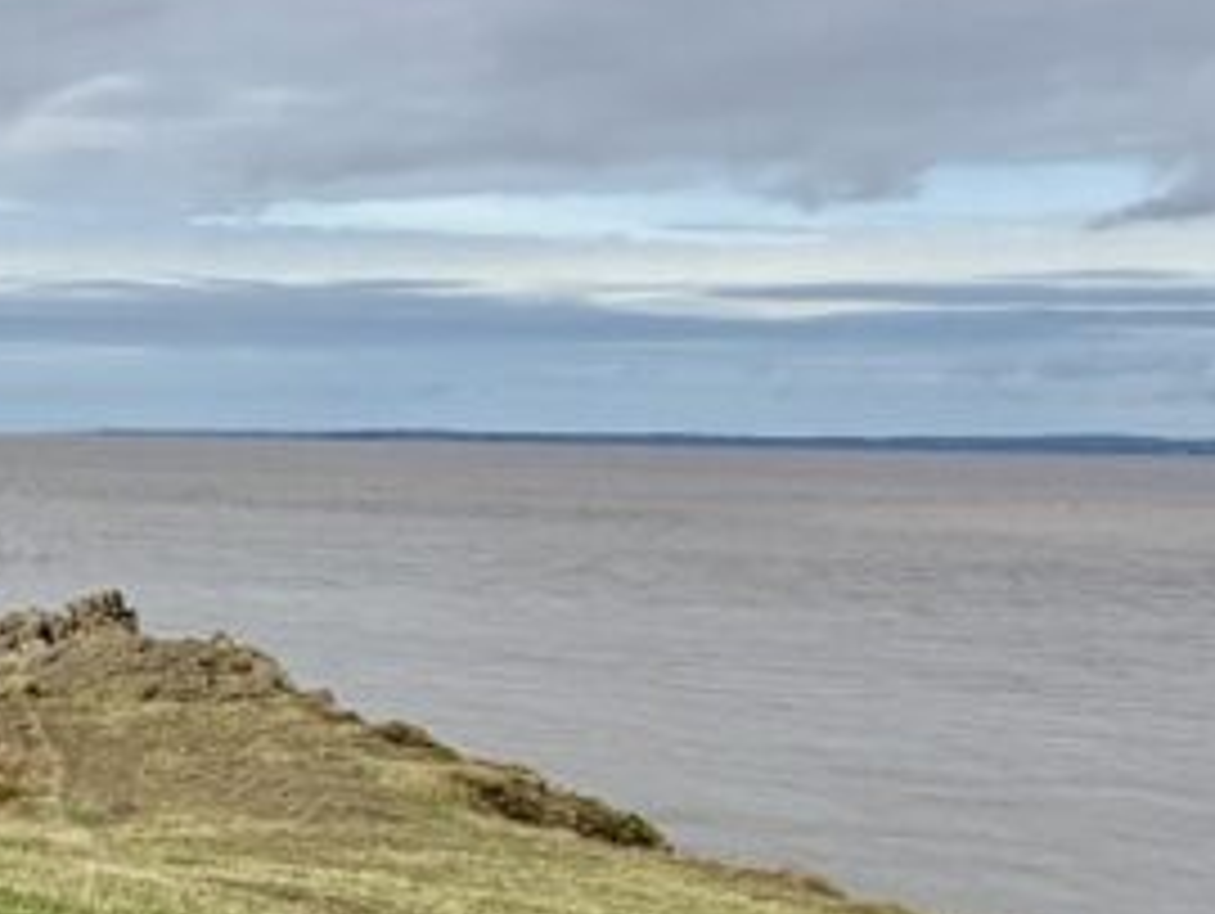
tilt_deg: -0.9
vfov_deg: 27.5
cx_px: -792
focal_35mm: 53
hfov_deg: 24.1
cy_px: 513
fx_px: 1862
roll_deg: +0.7
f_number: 2.2
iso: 50
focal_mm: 2.22
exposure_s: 1/2410
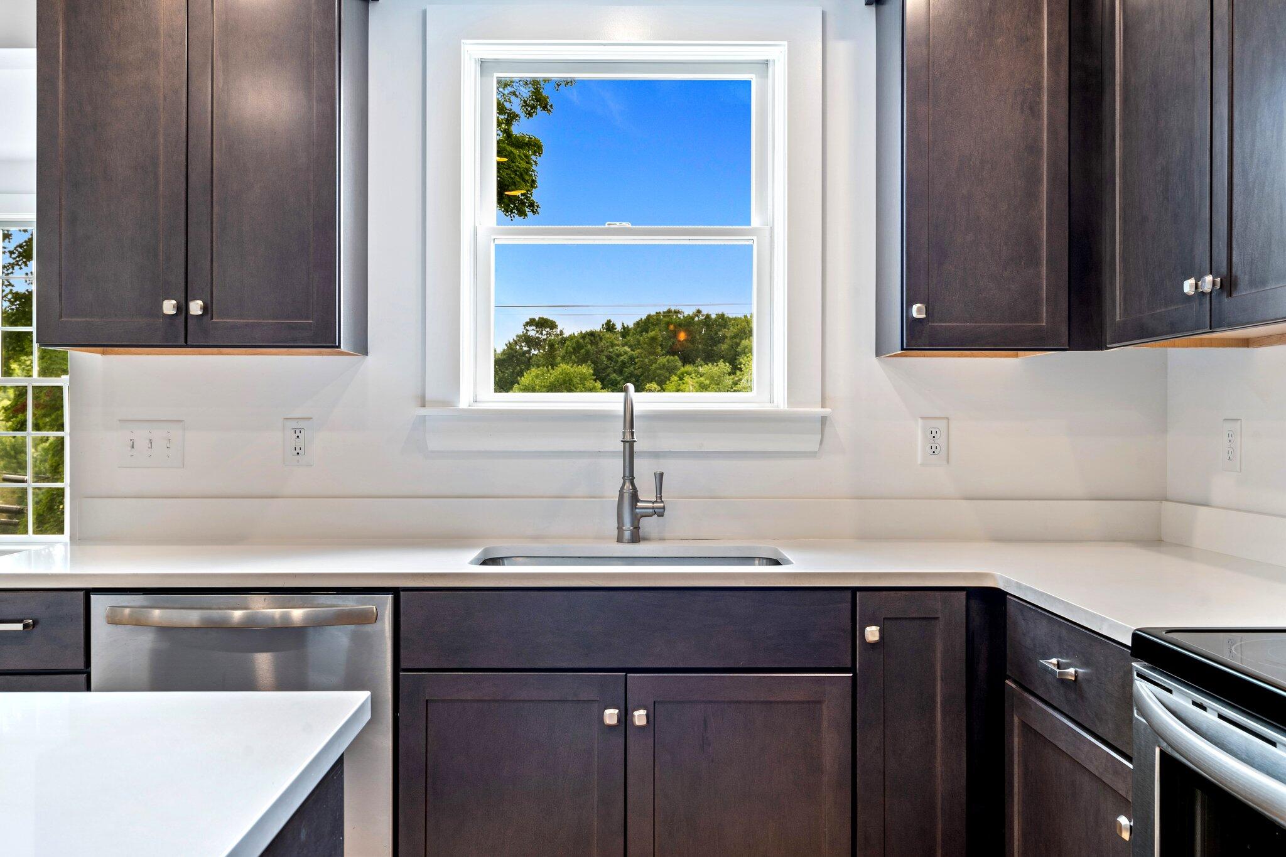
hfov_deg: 58.7
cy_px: 428
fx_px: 1143
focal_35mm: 32
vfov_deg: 41.1
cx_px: 643
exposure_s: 1/2
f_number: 9
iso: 80
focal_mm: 32
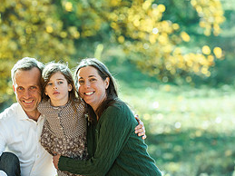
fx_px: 2341
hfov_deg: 5.7
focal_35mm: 345
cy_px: 79
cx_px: 67
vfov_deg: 4.3
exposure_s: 1/640
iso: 500
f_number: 4
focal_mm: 160
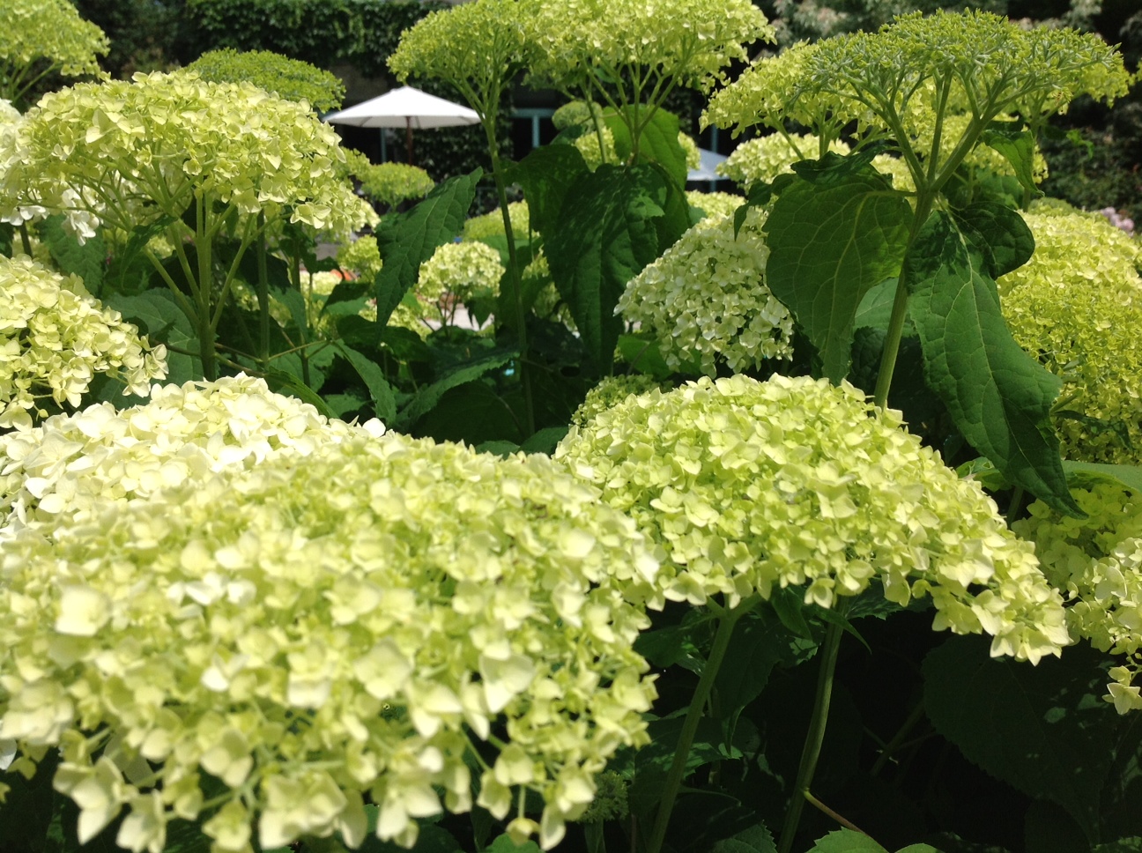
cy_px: 426
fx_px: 1153
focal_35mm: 35
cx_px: 571
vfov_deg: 40.6
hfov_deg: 52.7
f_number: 2.4
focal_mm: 4.28
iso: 64
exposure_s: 1/2747
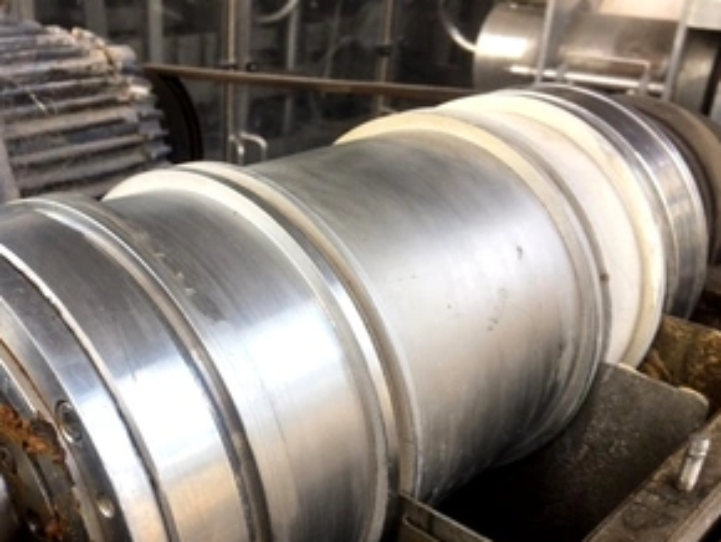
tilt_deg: -27.8
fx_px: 834
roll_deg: -2.9
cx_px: 256
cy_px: 365
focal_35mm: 40
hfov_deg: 46.2
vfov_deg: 35.6
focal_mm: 4.15
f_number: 2.2
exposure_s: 1/100
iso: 25
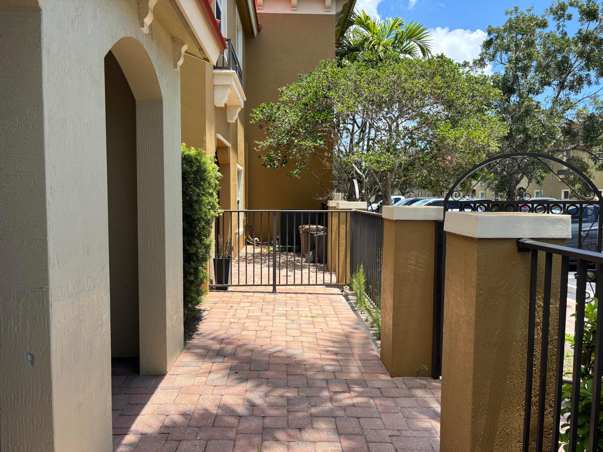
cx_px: 302
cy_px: 226
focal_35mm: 26
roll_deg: +0.2
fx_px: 453
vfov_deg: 53.1
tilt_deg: -4.8
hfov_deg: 67.3
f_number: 1.6
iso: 50
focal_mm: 5.96
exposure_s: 1/1499
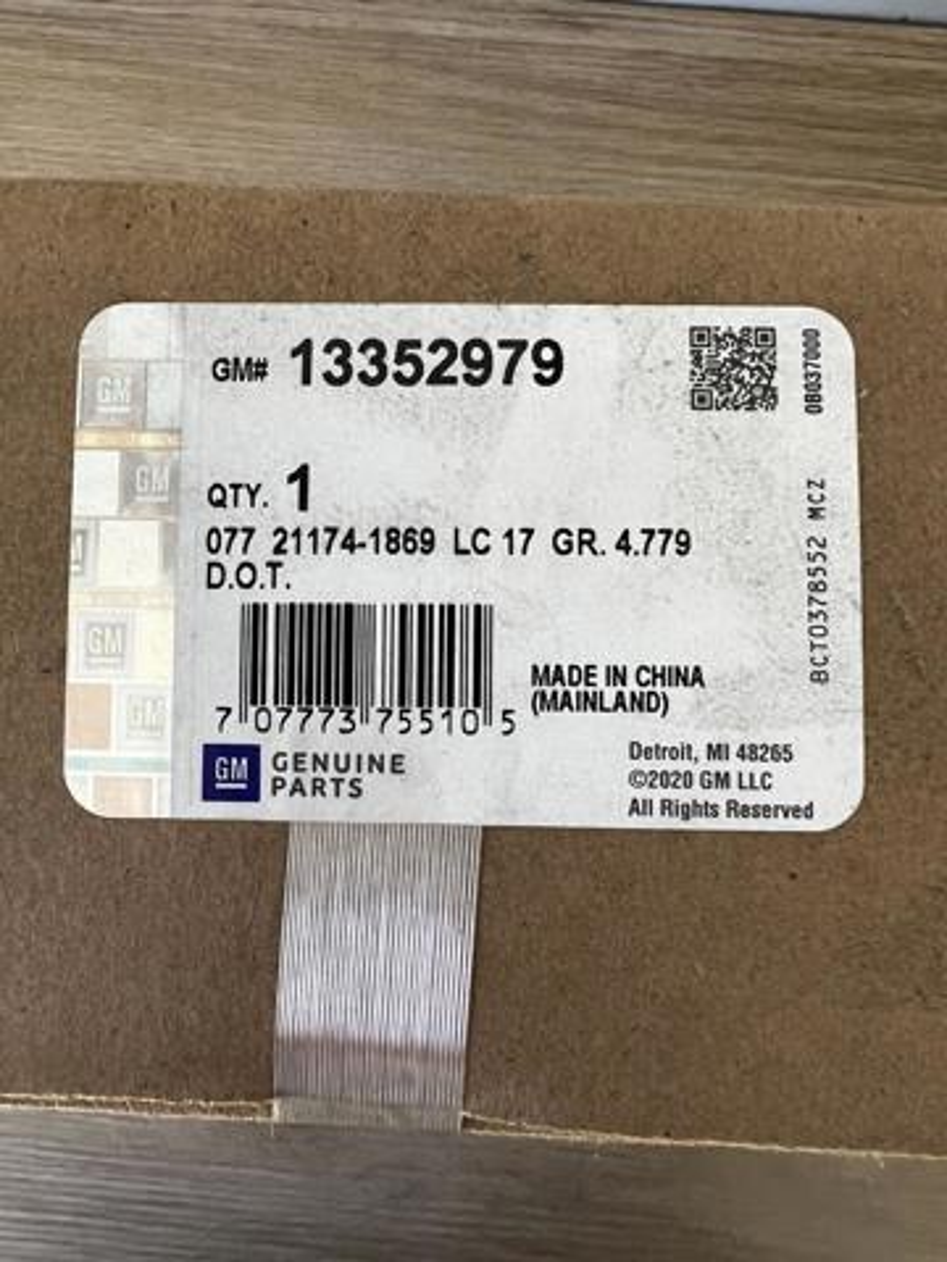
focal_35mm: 26
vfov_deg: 67.3
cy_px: 631
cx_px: 474
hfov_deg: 53.1
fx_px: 948
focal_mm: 4.75
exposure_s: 1/120
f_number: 1.75
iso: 215
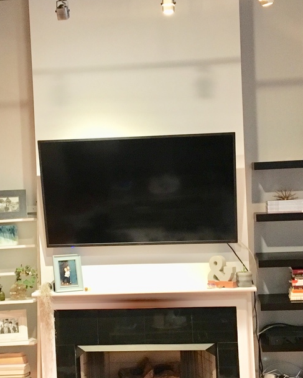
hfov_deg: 22.8
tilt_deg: -0.8
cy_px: 191
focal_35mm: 67
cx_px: 117
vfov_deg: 28.3
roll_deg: +2.0
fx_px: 750
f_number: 2.2
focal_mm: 4.15
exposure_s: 1/24
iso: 200
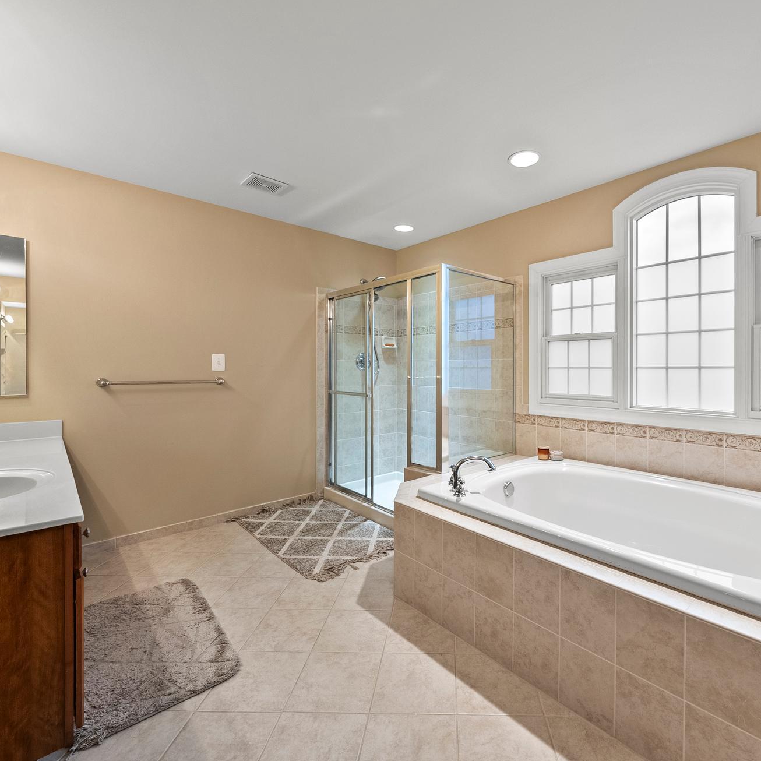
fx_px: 398
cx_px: 448
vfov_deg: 87.4
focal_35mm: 16
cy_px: 369
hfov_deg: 86.6
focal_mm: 12
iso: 640
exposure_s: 1/13
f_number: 7.1
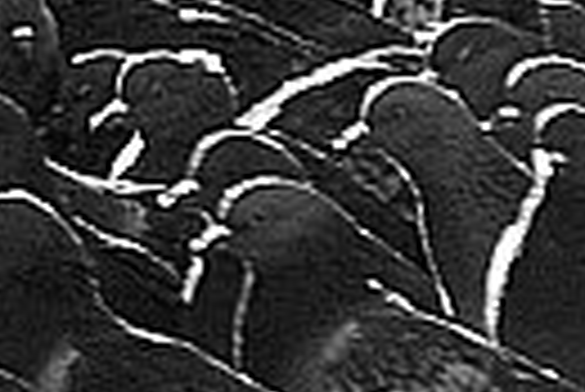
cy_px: 194
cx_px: -580
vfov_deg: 0.4
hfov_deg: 0.7
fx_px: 50610
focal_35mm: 3111
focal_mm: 300
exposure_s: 1/160
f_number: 5.6
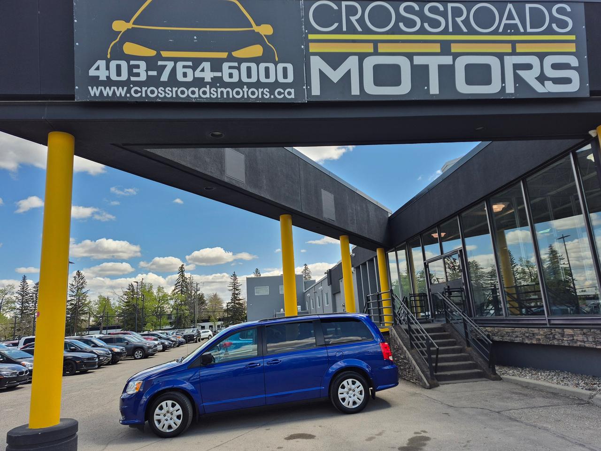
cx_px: 300
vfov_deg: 58.9
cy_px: 226
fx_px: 399
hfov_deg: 73.9
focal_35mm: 23
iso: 25
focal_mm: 5.4
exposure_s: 1/1140
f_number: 1.8
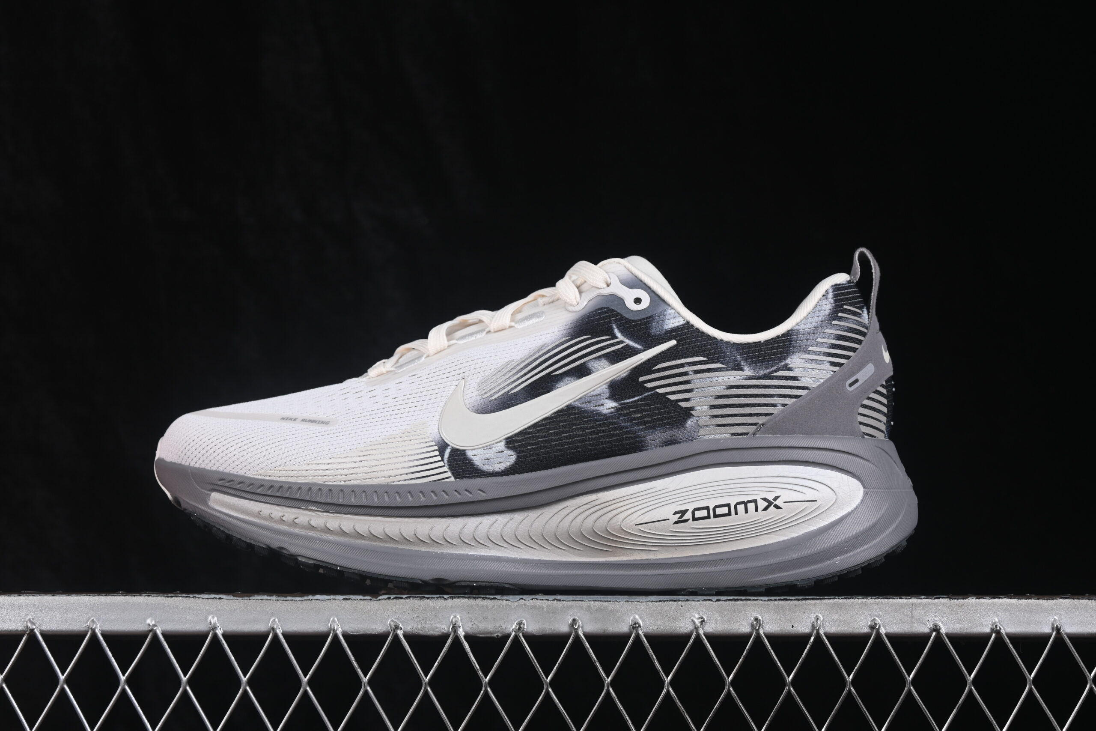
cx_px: 548
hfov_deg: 27.0
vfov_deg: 18.2
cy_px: 366
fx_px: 2283
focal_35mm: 75
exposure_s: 1/80
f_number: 8
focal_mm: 50
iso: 160
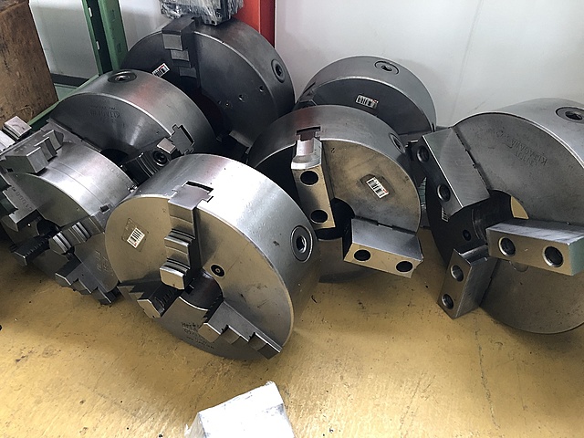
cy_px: 219
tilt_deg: -37.9
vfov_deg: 49.7
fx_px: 472
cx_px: 292
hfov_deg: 63.4
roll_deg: -3.3
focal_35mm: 28
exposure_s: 1/15
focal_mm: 3.99
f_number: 1.8
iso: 100
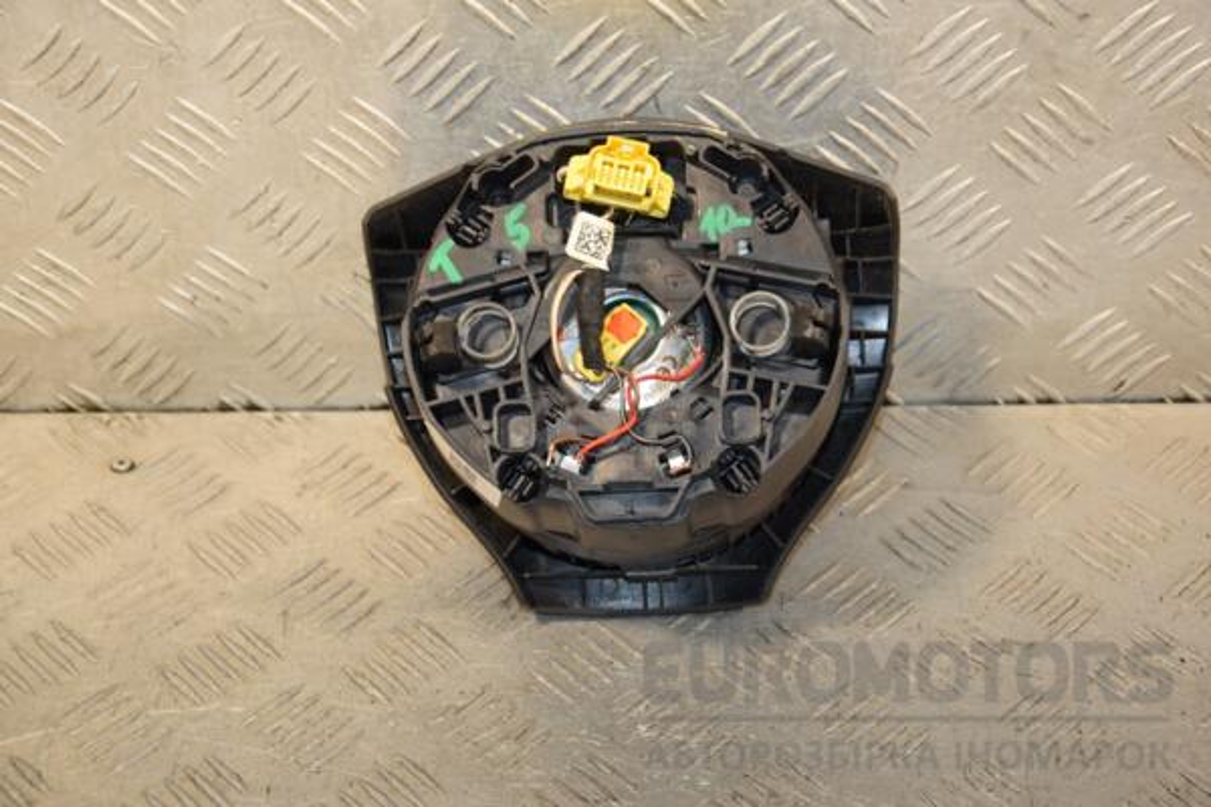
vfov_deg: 18.2
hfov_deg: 27.0
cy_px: 404
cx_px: 606
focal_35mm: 75
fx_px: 2523
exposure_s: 1/200
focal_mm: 50
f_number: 5.6
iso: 800
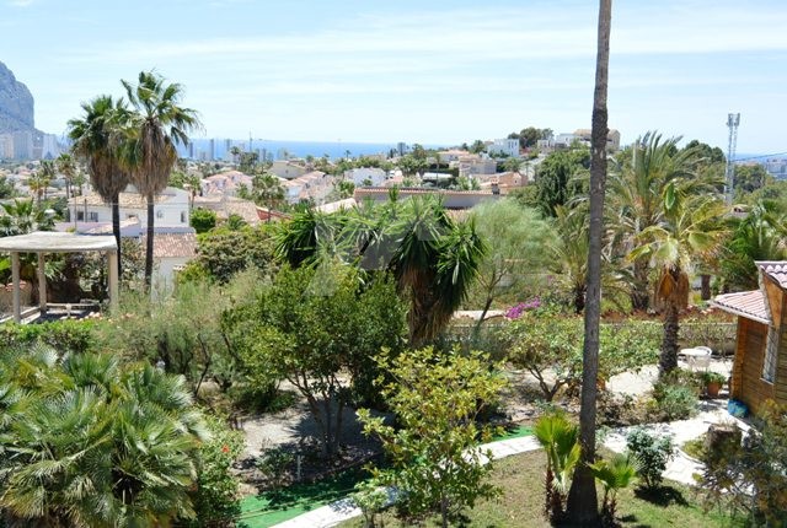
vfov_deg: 36.1
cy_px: 264
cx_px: 394
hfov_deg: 51.8
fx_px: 811
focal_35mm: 37
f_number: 4
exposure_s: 1/640
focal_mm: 14
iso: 100
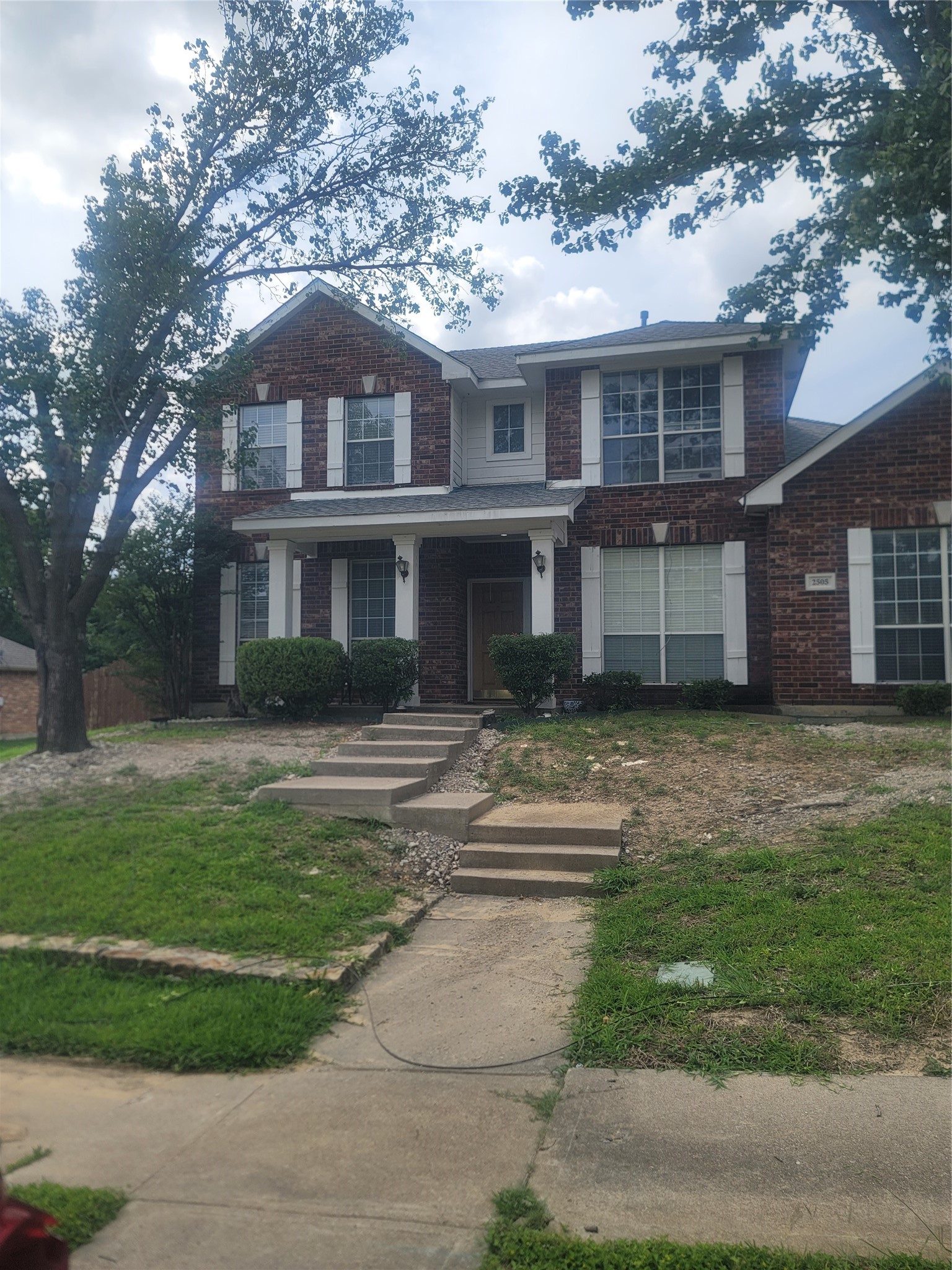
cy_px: 635
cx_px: 476
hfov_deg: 54.9
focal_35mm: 25
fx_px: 917
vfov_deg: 69.4
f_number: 1.8
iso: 20
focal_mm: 7
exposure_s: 1/1189
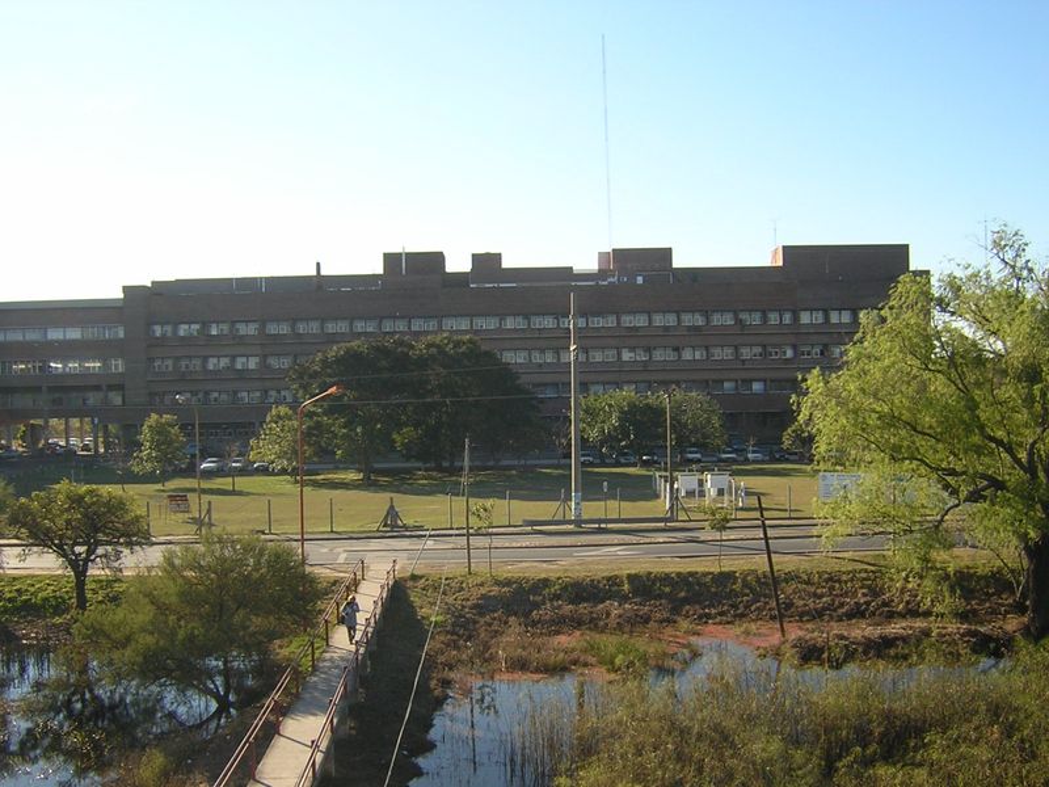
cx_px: 524
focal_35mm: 36
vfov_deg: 39.7
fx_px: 1091
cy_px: 394
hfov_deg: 51.4
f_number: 5.2
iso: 100
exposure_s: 1/157
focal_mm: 4.7
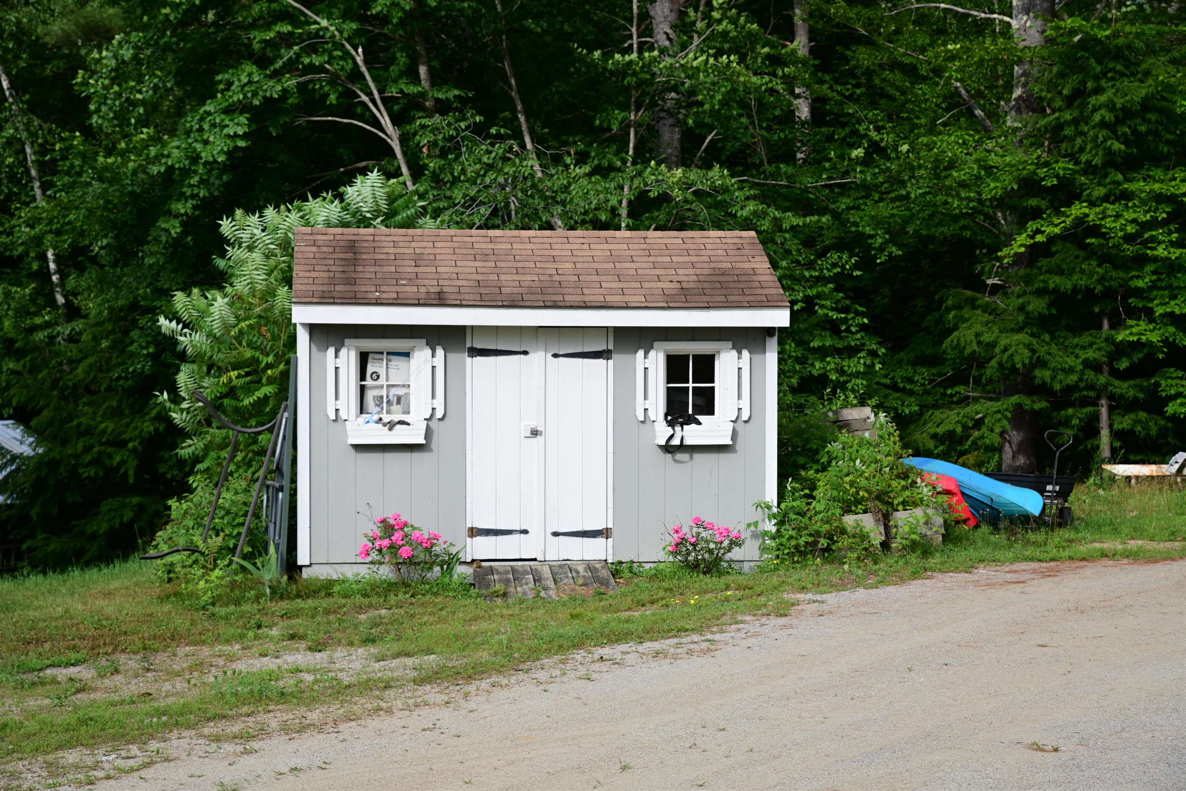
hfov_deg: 30.5
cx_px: 593
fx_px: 2174
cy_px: 396
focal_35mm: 66
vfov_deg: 20.6
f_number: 9
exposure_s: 1/160
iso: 200
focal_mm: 66
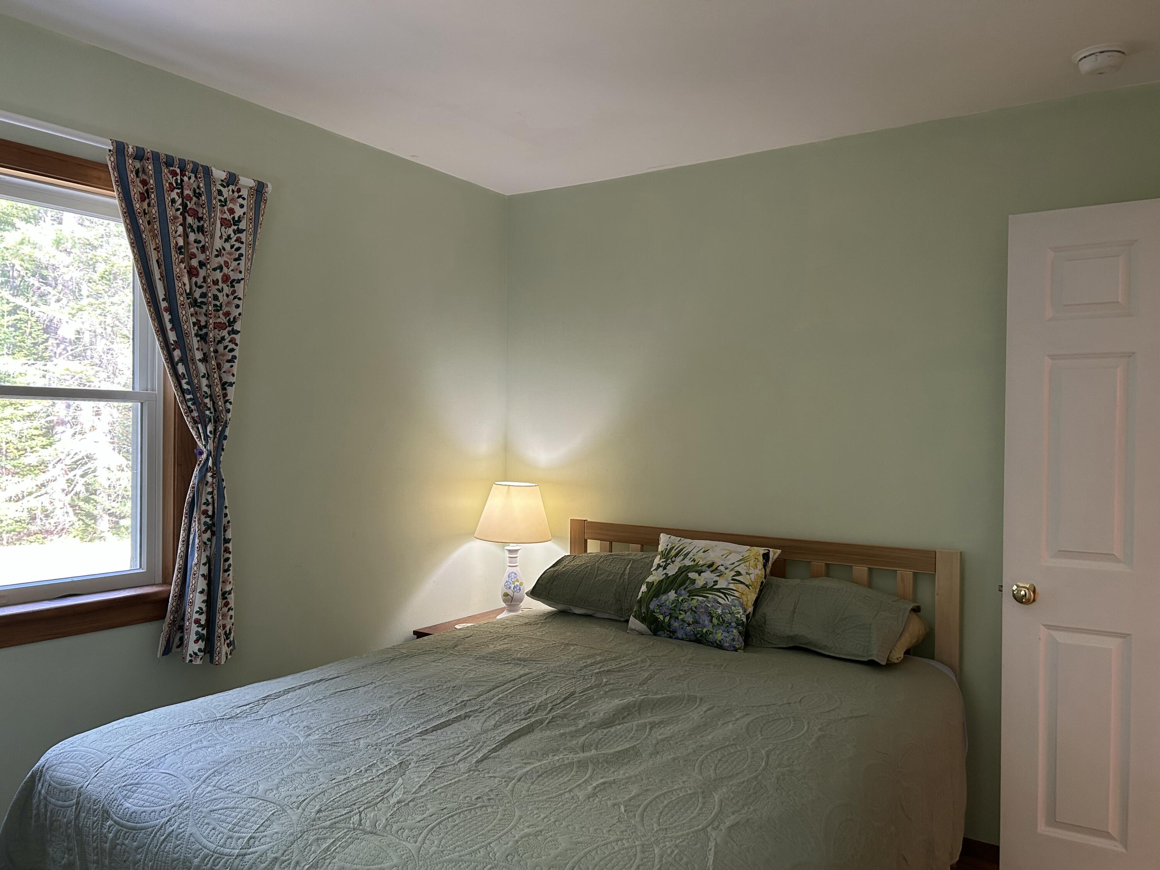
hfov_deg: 67.3
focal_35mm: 26
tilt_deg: -0.2
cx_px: 580
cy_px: 435
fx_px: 871
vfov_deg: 53.1
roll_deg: -0.3
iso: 125
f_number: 1.5
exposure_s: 1/60
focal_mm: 5.7
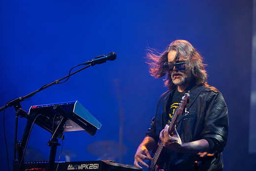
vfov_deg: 8.4
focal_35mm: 163
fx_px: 1159
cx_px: 131
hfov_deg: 12.6
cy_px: 95
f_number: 2.8
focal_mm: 145
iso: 1000
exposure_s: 1/200
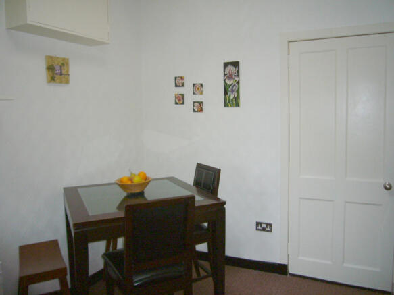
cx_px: 197
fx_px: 319
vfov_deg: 49.7
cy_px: 148
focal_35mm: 28
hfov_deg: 63.5
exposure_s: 1/30
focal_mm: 4.6
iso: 100
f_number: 2.8
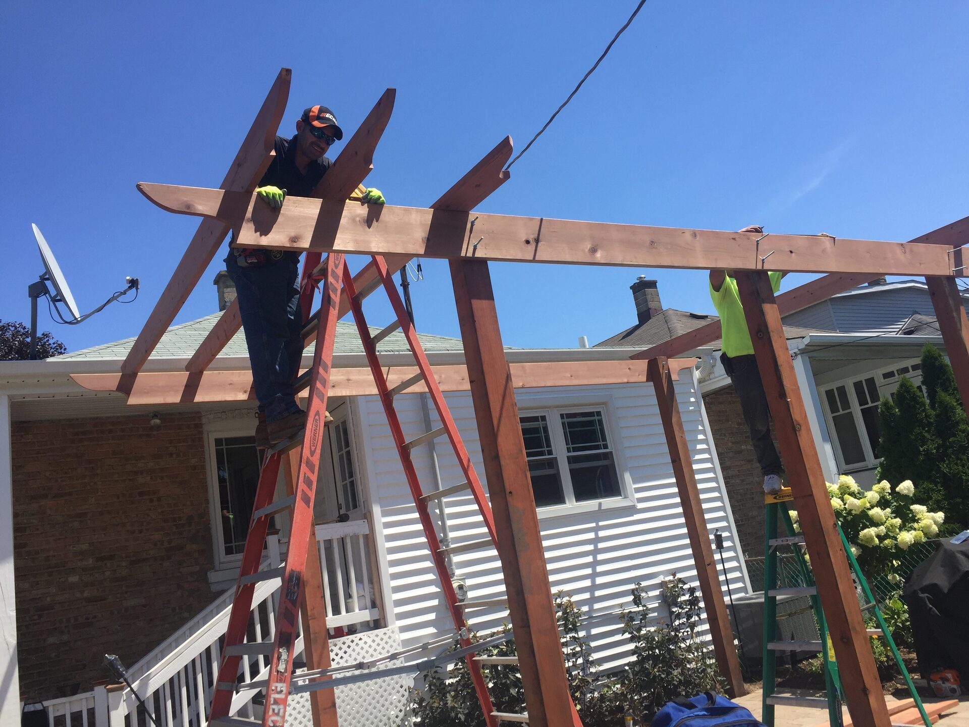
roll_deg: +8.0
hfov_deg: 61.7
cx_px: 484
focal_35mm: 29
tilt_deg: +12.4
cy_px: 364
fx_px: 812
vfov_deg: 48.2
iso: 32
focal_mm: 4.15
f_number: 2.2
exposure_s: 1/1582
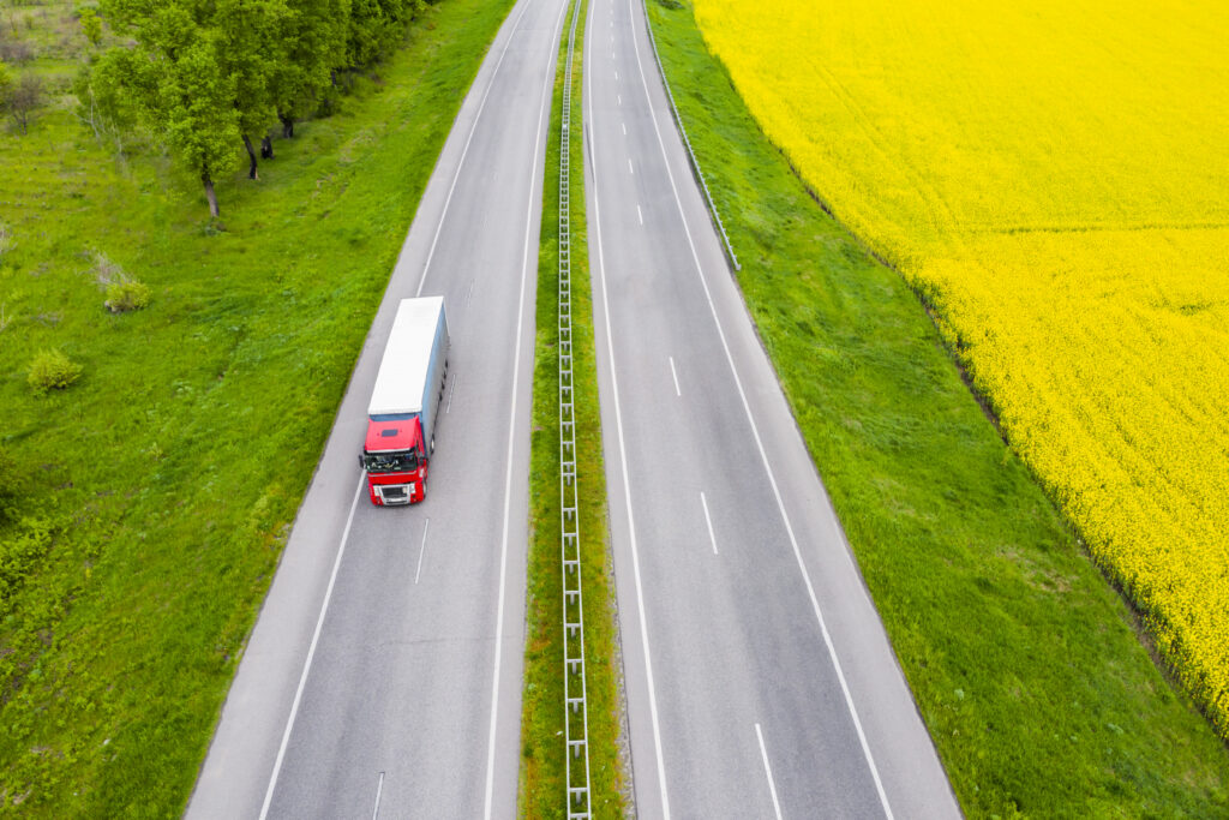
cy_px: 410
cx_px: 614
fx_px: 956
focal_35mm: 28
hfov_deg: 65.5
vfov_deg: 46.4
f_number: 5.6
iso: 200
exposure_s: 1/400
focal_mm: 10.26
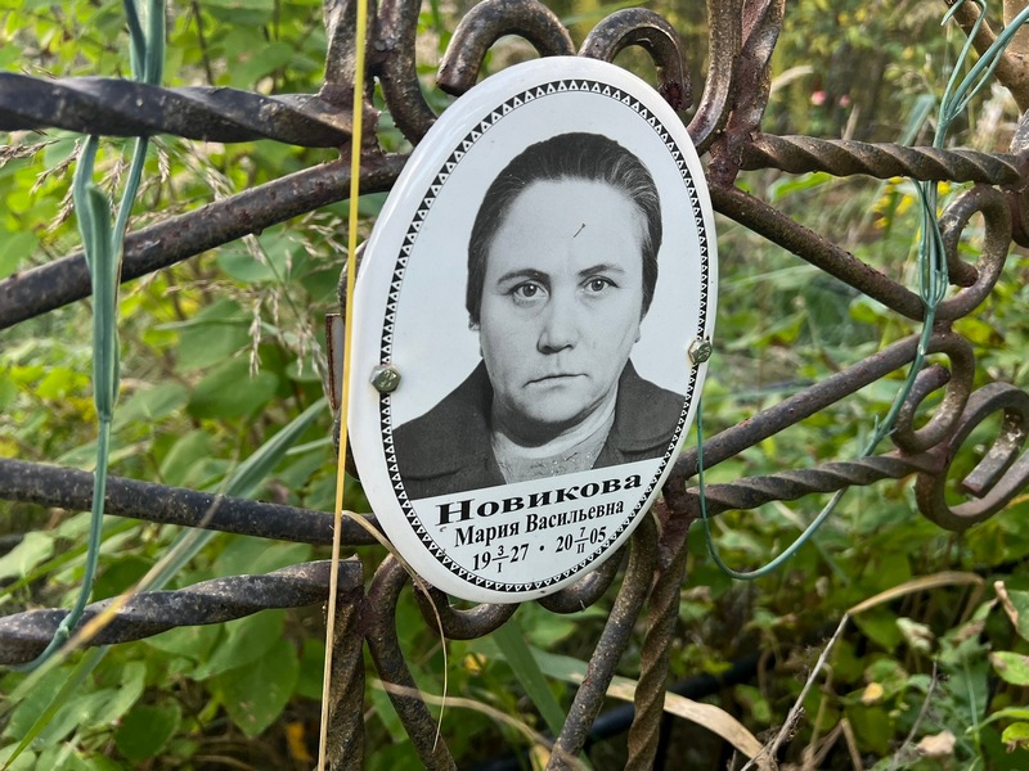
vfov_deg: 53.1
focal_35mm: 26
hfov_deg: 67.3
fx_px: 773
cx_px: 514
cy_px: 386
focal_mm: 5.7
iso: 40
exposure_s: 1/238
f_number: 1.5
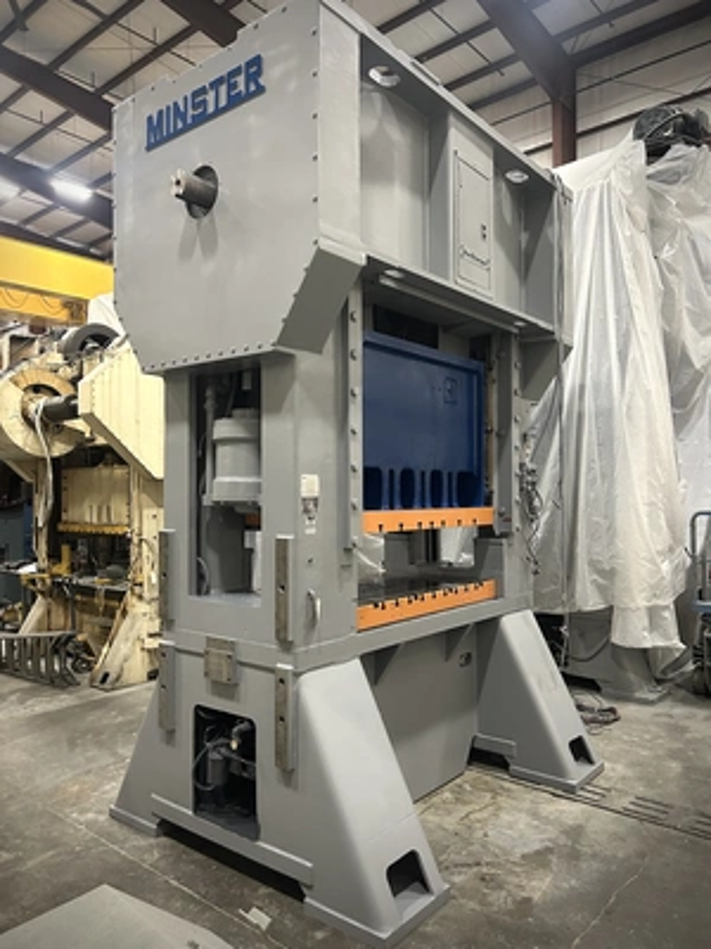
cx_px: 356
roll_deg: +1.3
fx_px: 712
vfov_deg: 67.3
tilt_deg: +1.2
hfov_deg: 53.1
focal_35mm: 26
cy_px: 474
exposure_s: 1/40
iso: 500
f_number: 1.5
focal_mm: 5.7
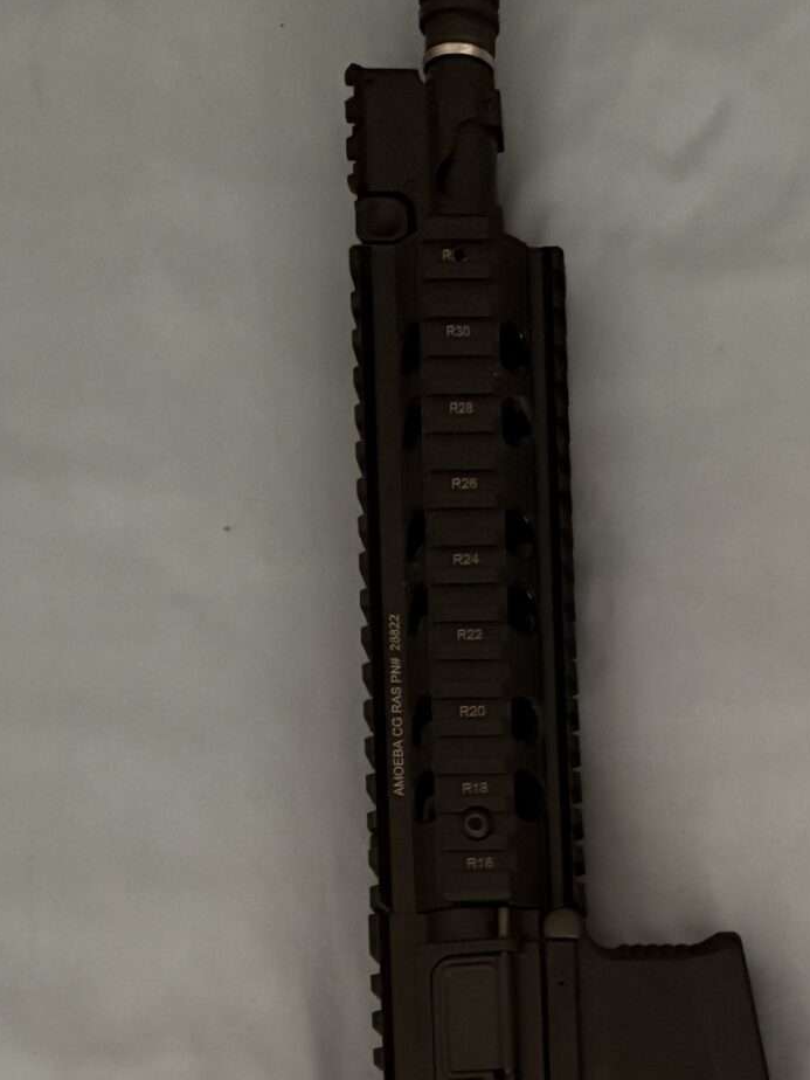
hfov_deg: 19.9
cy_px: 1342
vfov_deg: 24.2
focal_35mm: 72
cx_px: 778
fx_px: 2246
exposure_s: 1/30
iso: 800
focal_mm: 5.96
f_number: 1.6
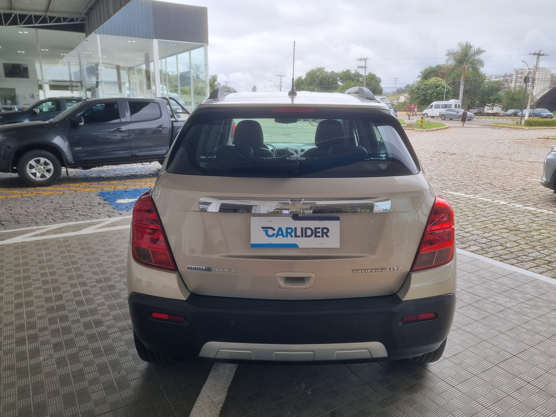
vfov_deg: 53.1
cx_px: 278
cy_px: 208
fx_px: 418
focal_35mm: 26
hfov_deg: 67.3
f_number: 1.8
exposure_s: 1/716
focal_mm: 5.4
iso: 50
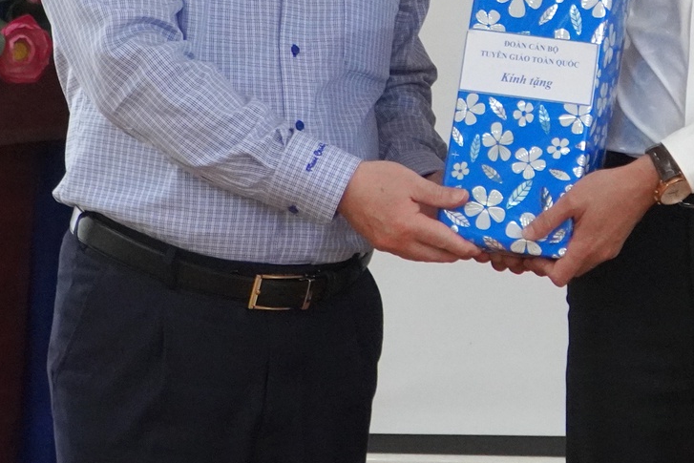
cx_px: 634
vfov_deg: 9.4
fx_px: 2784
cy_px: -17
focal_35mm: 144
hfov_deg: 14.1
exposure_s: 1/160
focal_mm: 35
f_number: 4
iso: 4000
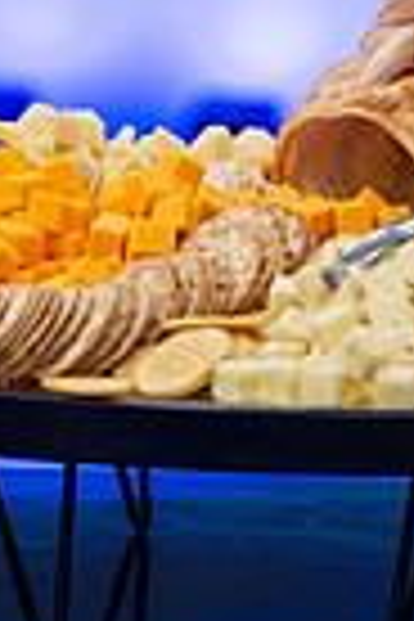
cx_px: 441
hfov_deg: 6.0
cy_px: -324
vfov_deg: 8.8
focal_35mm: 228
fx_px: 3933
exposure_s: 1/250
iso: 800
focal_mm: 70
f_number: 2.8
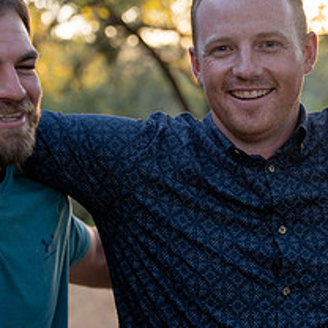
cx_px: 188
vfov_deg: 15.9
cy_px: 110
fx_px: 1168
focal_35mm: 109
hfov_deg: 16.0
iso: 250
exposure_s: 1/100
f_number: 2.8
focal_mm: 46
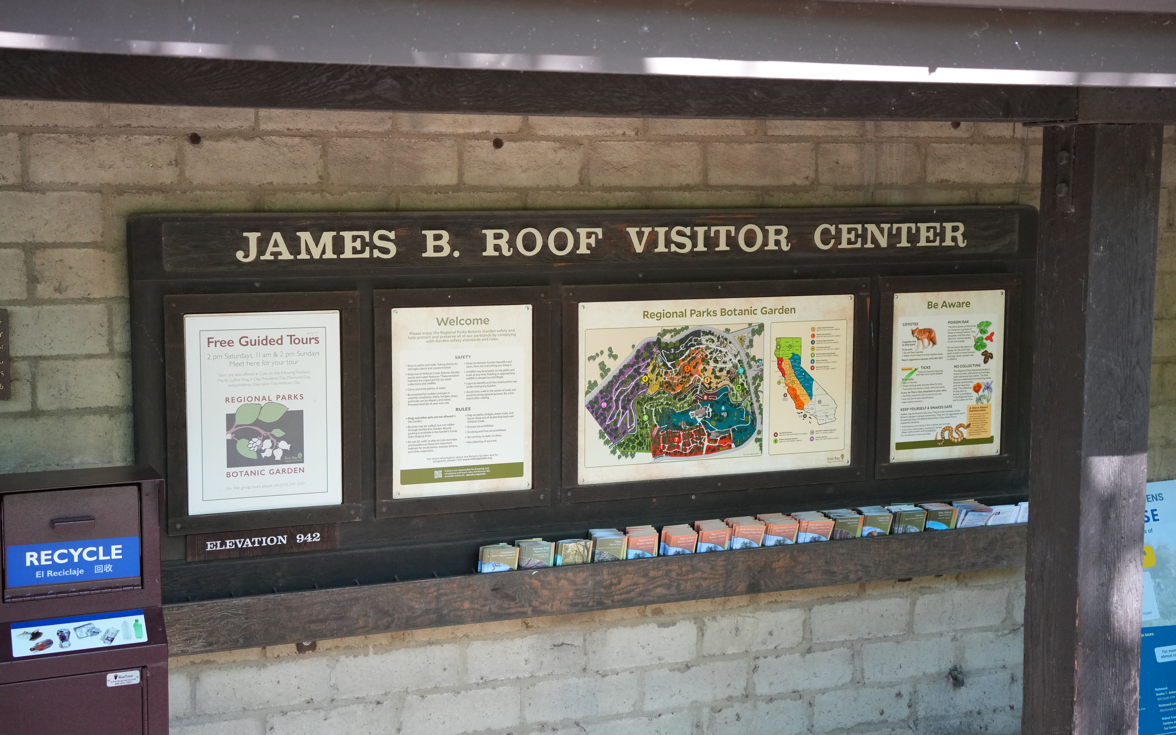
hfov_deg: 39.6
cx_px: 588
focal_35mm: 51
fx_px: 1635
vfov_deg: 25.3
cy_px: 367
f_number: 4.5
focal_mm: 50
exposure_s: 1/400
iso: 2500
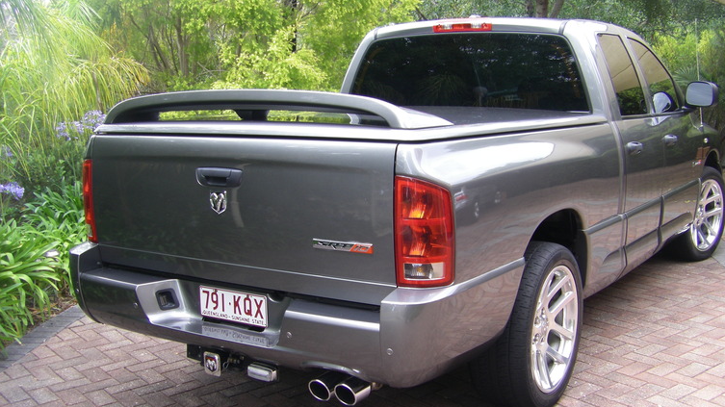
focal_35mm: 44
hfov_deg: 46.4
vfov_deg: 27.1
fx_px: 846
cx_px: 379
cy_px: 224
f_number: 3.5
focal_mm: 6.3
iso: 64
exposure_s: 1/80
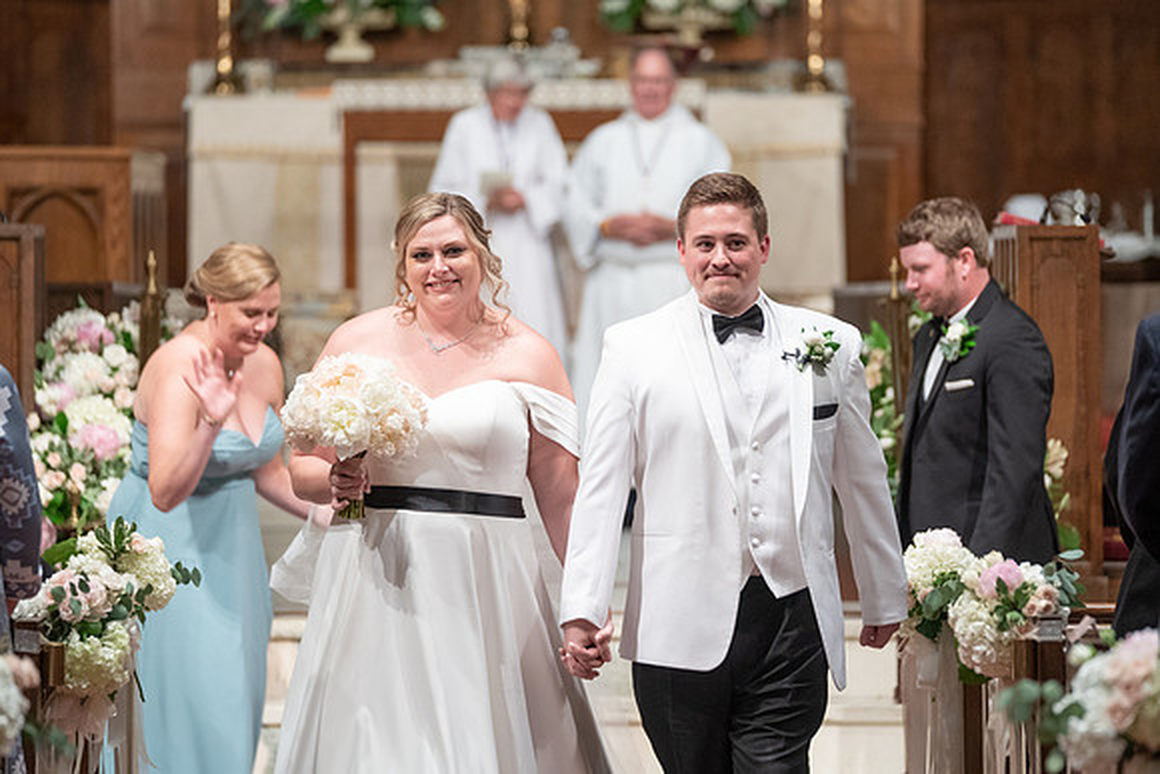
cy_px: 367
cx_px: 598
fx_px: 6164
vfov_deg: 7.2
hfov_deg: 10.8
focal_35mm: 191
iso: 2000
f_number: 2.8
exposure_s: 1/160
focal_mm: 158
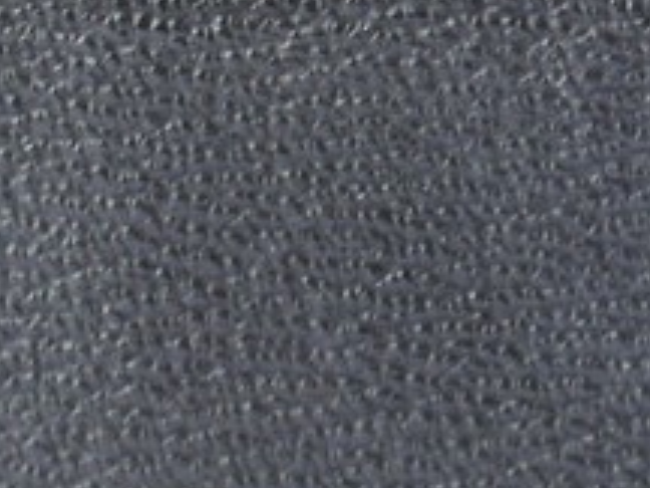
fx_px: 6253
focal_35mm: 333
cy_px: -208
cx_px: 1216
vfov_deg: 4.4
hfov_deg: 5.8
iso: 400
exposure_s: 1/13
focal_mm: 30
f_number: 8
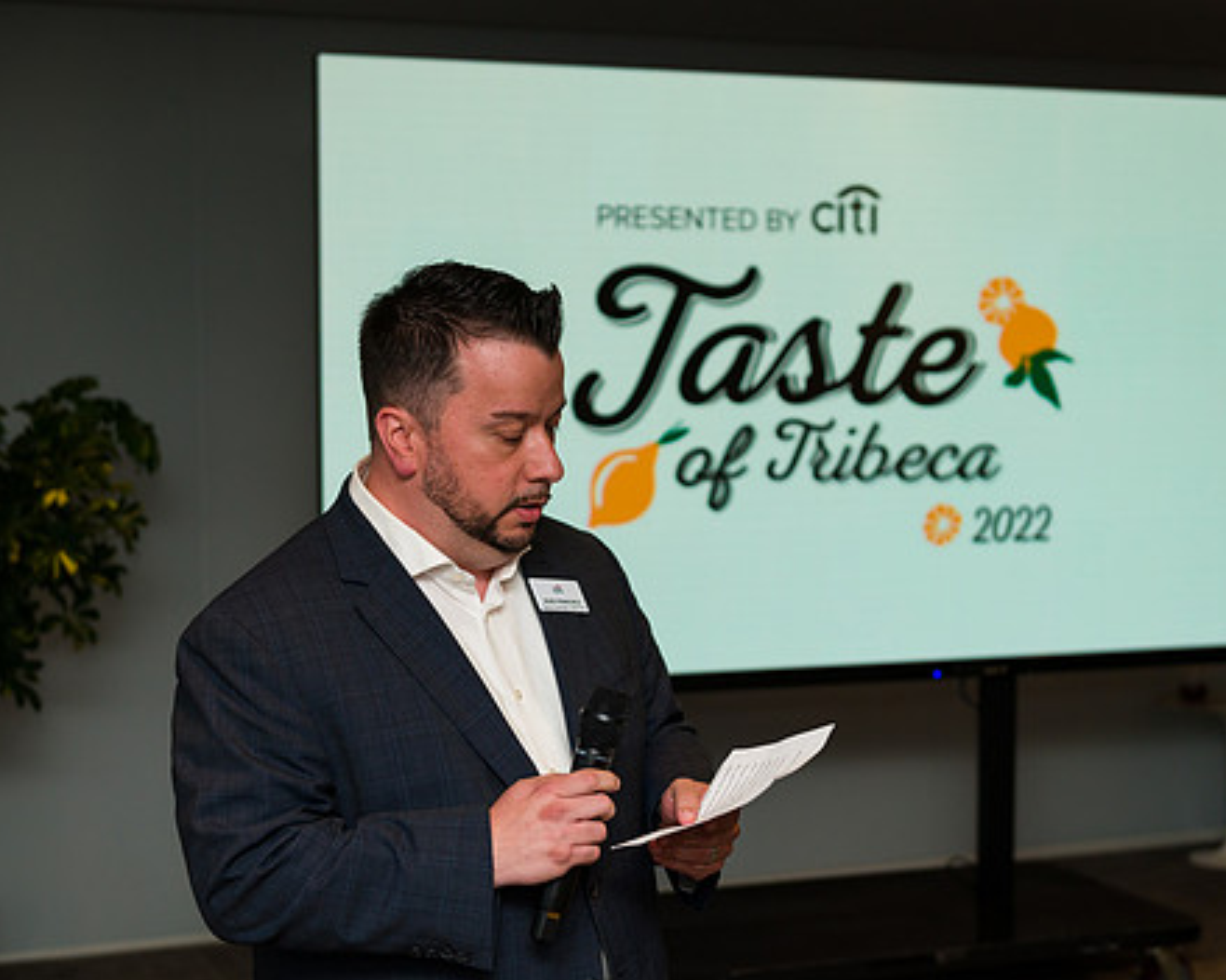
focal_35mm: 62
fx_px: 2249
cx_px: 687
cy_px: 536
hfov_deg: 30.5
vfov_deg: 24.6
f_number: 4
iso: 640
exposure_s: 1/640
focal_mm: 50
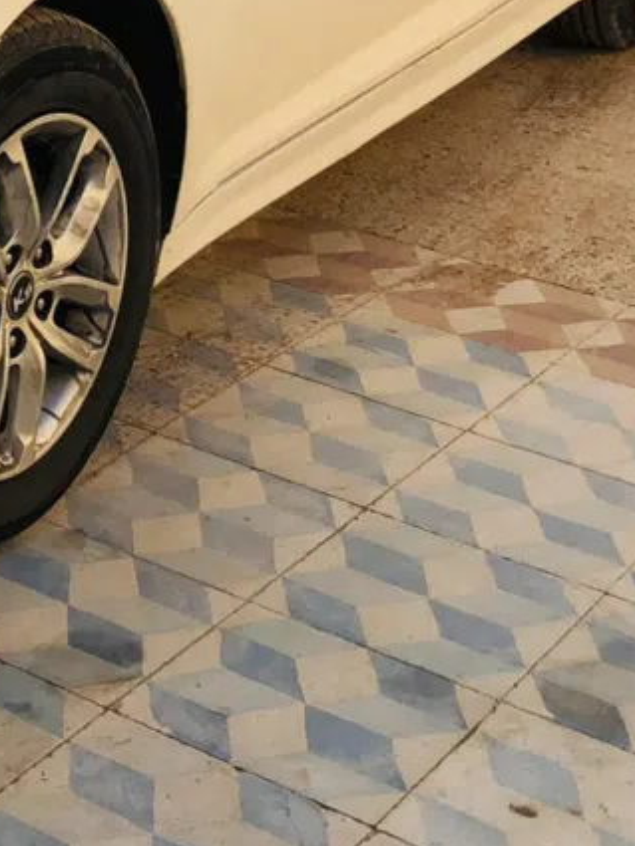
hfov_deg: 15.4
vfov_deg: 21.5
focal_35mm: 90
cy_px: 154
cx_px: -251
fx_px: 2200
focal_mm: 4
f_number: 1.8
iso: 20
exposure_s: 1/1230
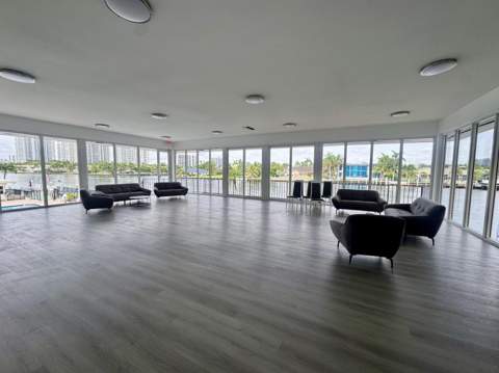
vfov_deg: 85.6
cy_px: 186
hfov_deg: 102.1
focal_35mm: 14
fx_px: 202
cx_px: 250
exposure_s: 1/125
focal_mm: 2.22
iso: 40
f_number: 2.2
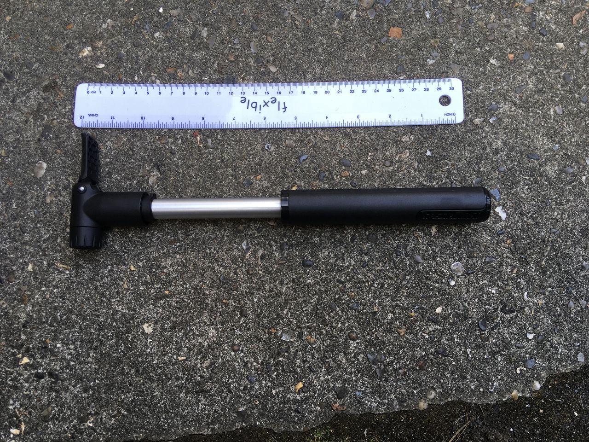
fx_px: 493
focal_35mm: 29
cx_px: 294
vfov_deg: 48.2
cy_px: 221
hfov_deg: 61.7
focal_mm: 4.15
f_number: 2.2
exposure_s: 1/100
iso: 25
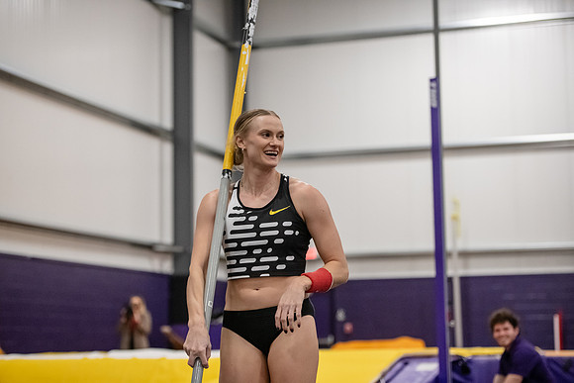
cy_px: 192
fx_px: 1371
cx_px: 287
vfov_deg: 15.9
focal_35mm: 86
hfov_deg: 23.6
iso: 6400
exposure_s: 1/800
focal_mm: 86
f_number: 2.8
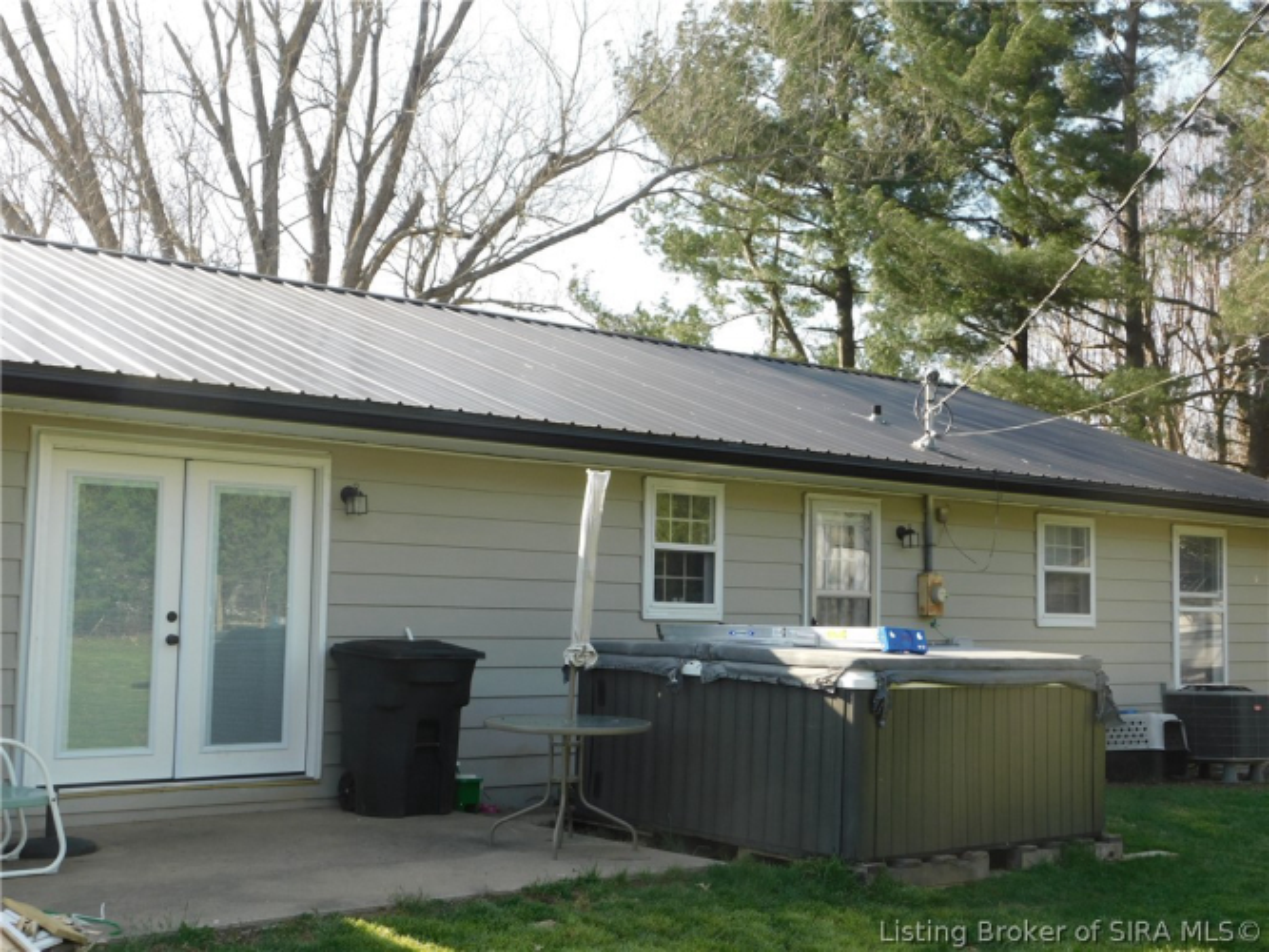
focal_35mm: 45
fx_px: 1649
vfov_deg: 32.2
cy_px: 476
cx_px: 634
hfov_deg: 42.1
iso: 125
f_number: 3.7
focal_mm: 8
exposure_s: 1/250
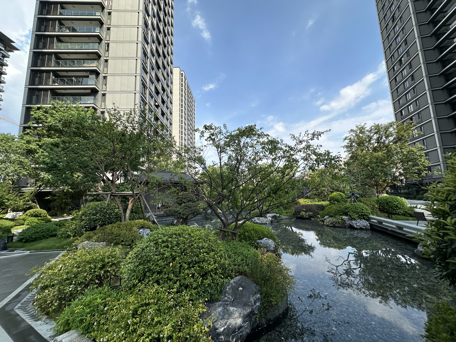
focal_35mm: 14
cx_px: 228
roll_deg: +2.0
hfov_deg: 102.1
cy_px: 171
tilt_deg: +7.9
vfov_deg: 85.7
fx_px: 184
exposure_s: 1/1531
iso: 40
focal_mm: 2.22
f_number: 2.2
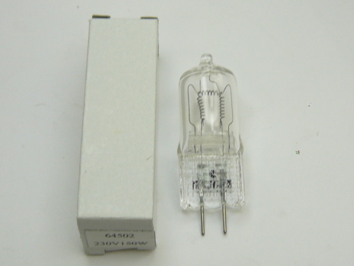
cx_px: 177
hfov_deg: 25.3
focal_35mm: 77
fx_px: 787
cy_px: 133
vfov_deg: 19.1
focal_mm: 8.6
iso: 100
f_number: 2.8
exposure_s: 1/80
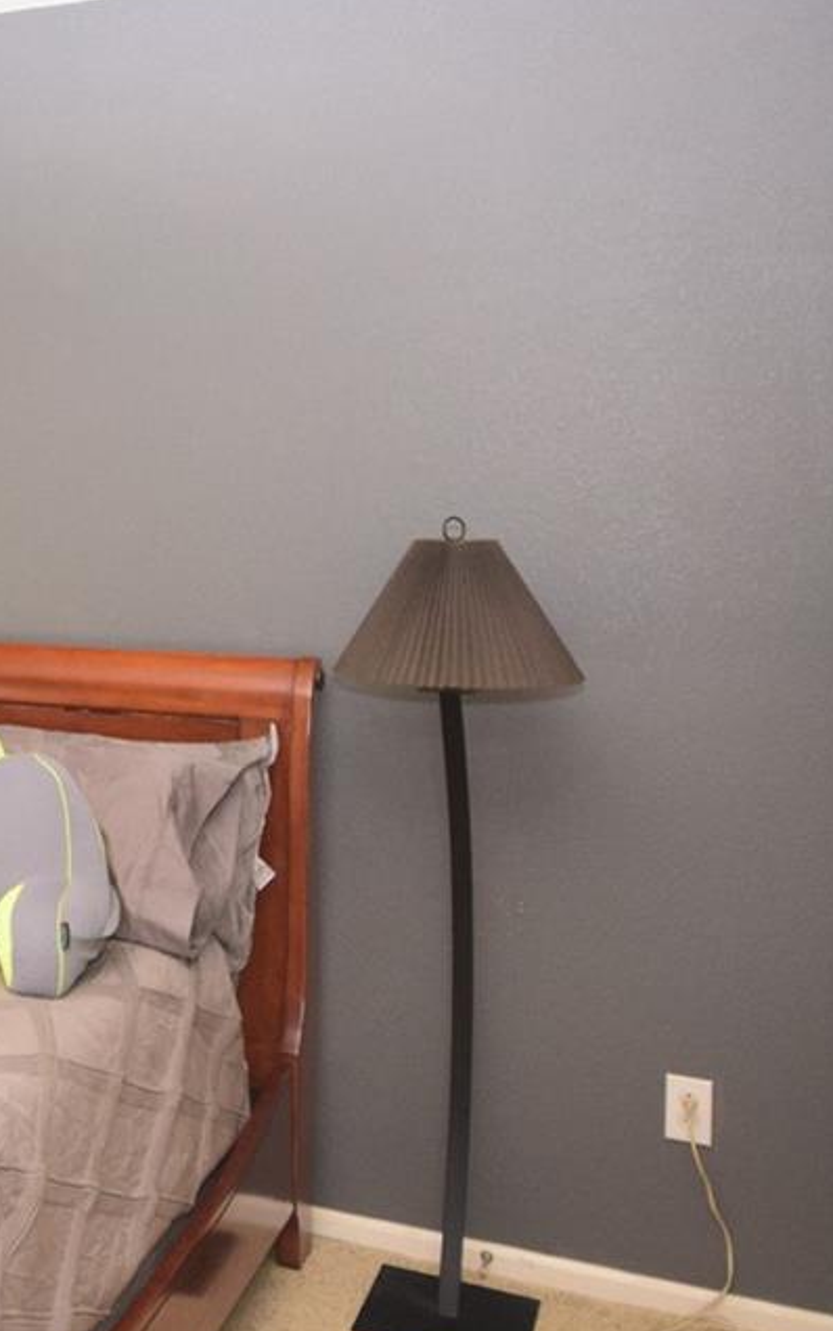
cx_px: -80
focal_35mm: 42
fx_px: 1534
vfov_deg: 46.5
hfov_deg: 27.8
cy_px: 494
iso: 1600
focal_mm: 11
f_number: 5
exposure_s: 1/60
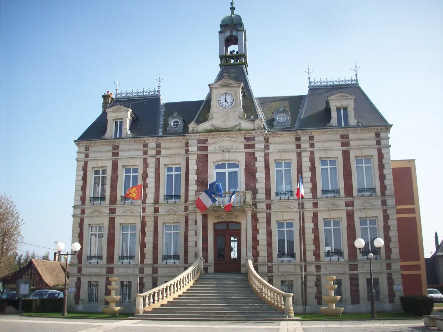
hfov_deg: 50.1
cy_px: 166
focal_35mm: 37
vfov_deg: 38.7
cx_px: 222
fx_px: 474
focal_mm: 6.2
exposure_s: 1/207
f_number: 5.6
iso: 80
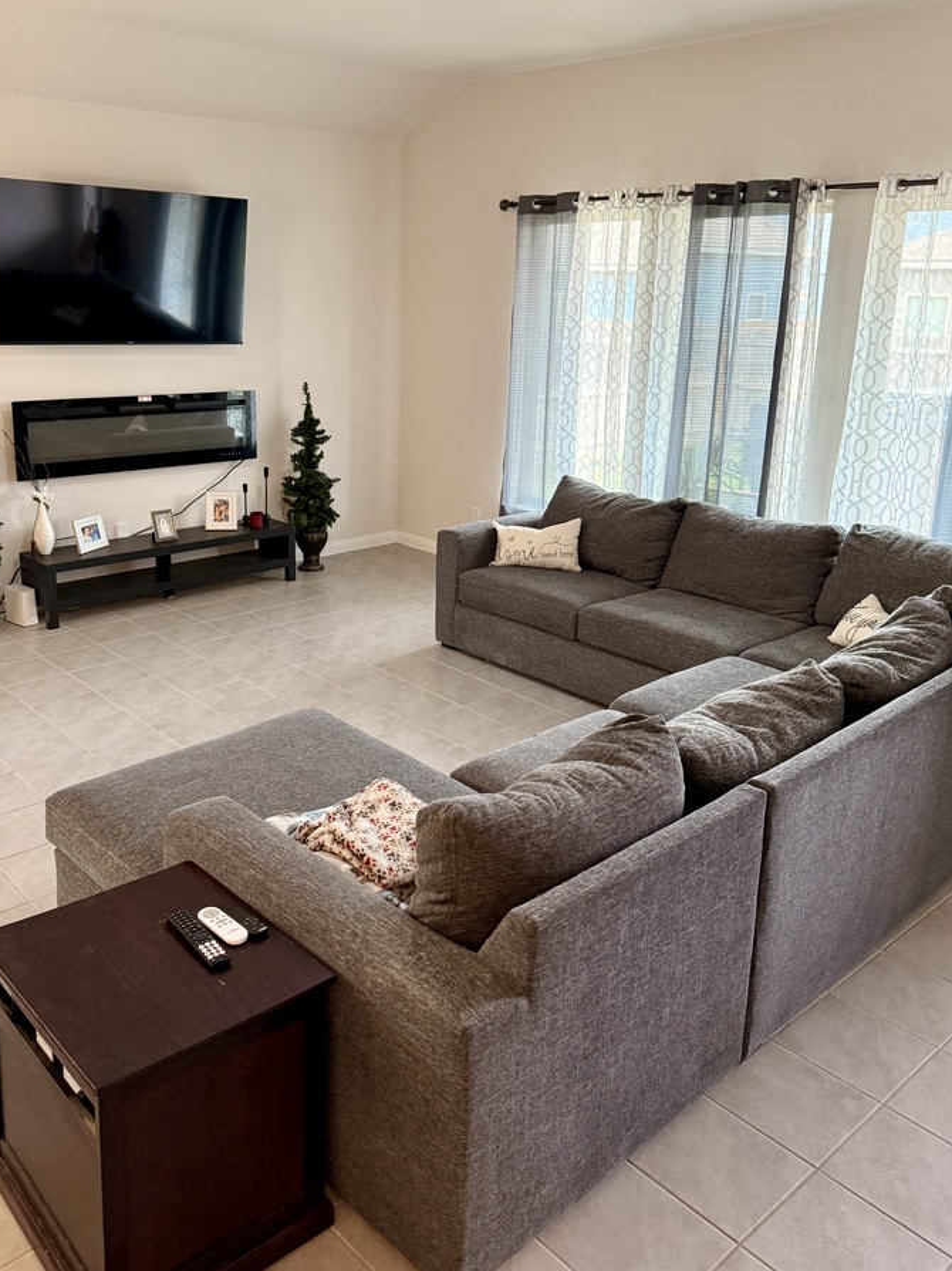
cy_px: 560
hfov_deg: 48.1
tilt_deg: -12.7
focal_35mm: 29
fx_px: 1064
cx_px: 428
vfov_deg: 61.5
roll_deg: -1.4
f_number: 1.78
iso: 400
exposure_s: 1/120
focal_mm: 6.76
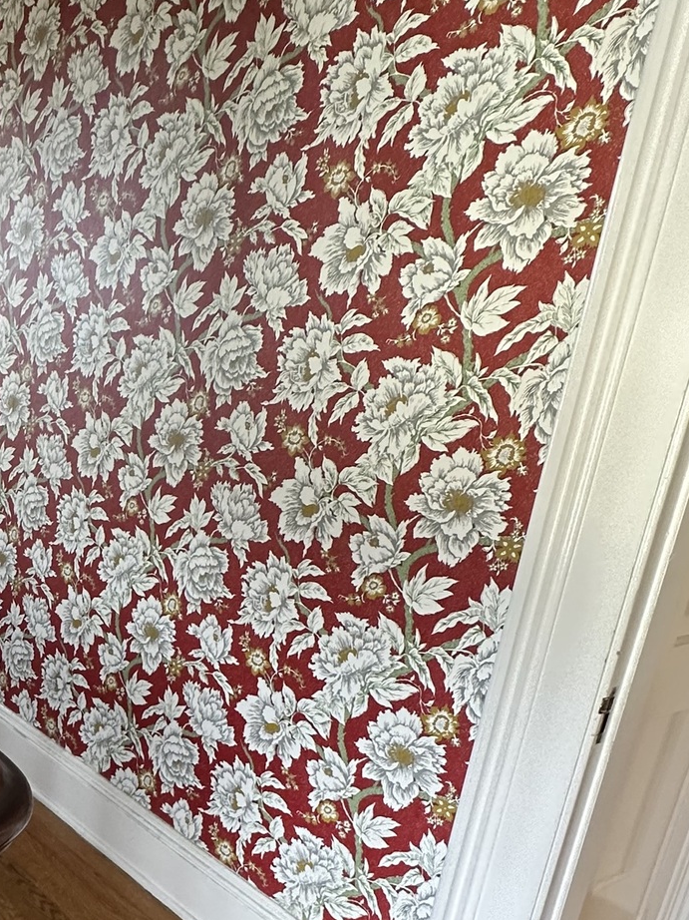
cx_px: -37
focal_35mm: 35
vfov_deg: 51.7
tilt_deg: -17.6
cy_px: 613
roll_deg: -3.9
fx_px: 929
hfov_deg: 35.7
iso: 250
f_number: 2.2
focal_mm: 2.22
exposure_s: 1/60
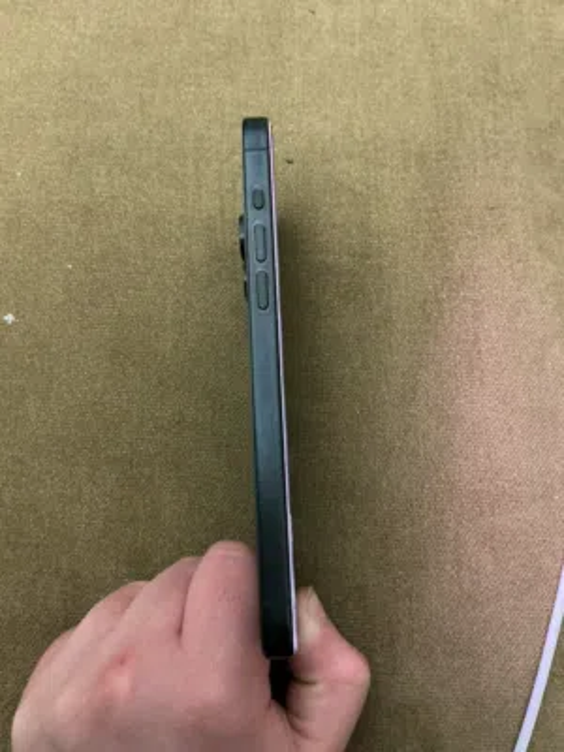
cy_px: 376
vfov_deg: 61.7
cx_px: 282
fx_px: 630
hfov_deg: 48.2
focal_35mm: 29
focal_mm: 3
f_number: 1.8
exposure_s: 1/24
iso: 500
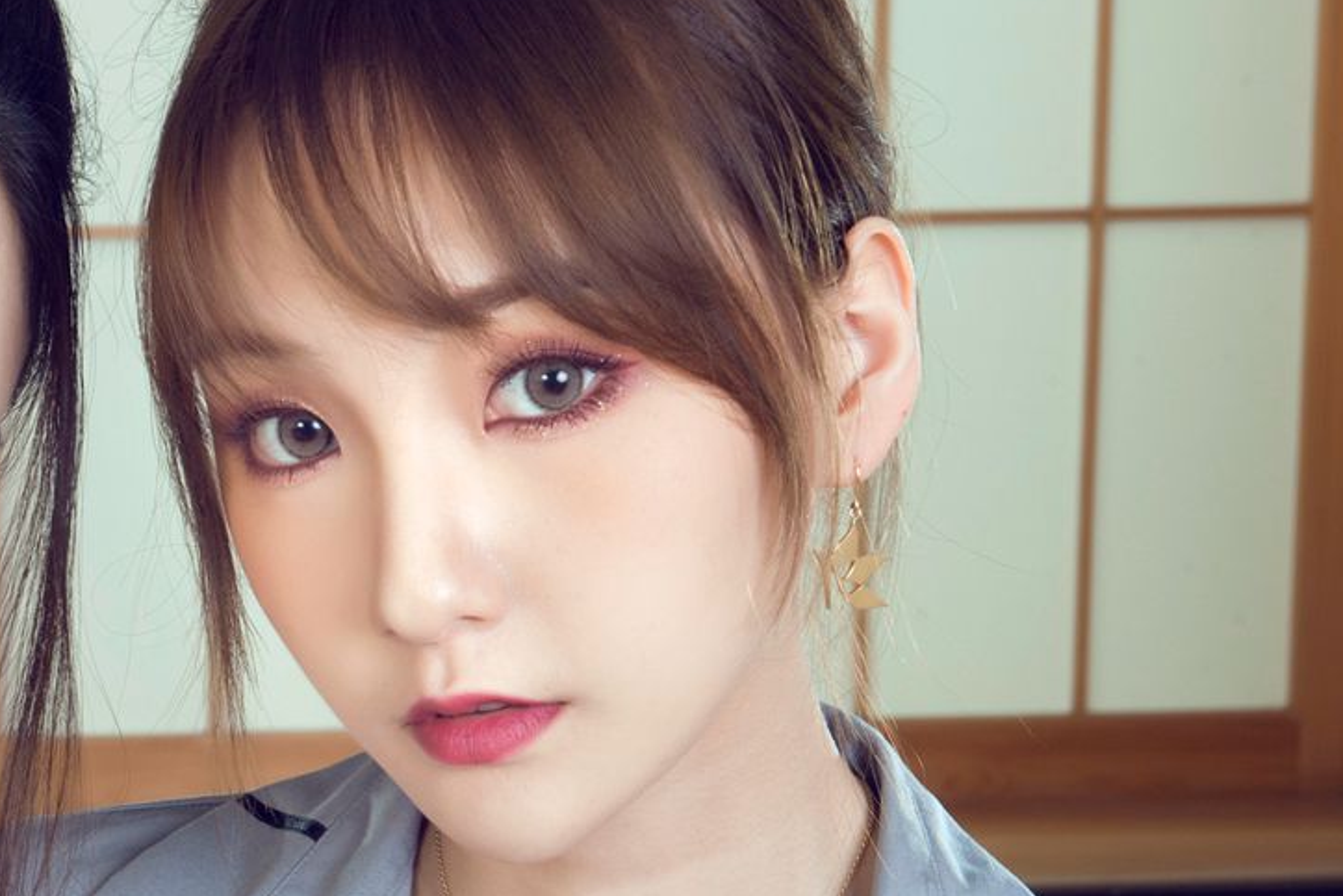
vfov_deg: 9.8
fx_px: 5223
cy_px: 607
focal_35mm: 140
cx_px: 126
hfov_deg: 14.5
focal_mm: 66
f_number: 13
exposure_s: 1/125
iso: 500
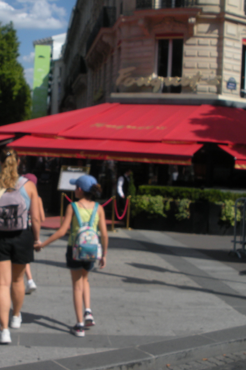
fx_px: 564
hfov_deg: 24.4
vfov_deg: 36.2
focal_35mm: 55
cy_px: 189
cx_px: 64
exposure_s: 1/420
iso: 64
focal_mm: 6.3
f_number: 5.6
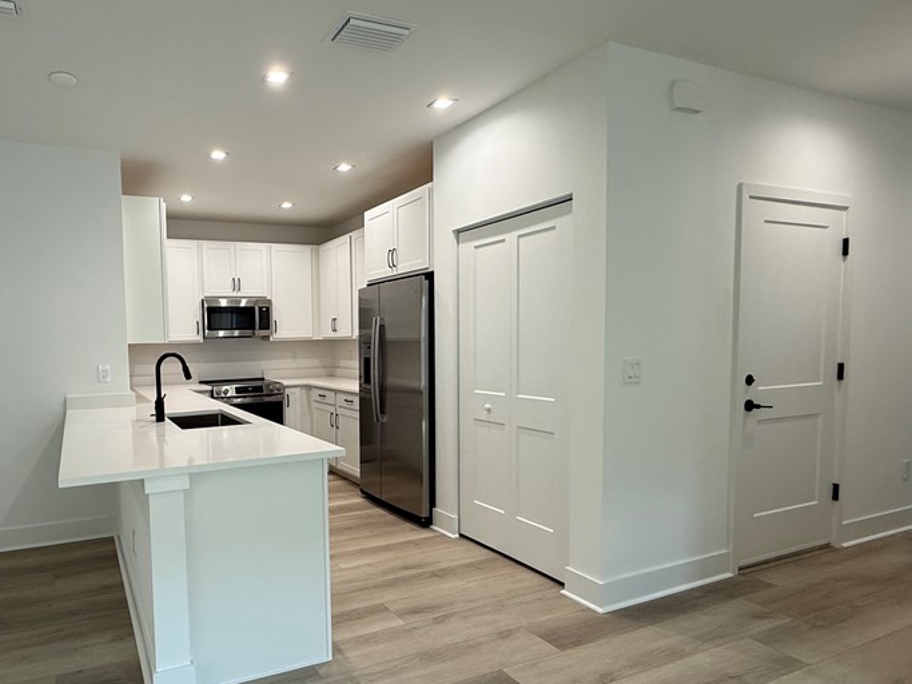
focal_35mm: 21
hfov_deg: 75.8
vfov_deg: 63.3
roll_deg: +1.5
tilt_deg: -3.3
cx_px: 283
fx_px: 553
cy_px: 374
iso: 100
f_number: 2.2
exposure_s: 1/120
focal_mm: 2.22
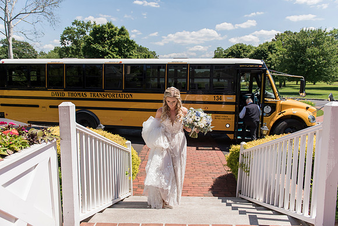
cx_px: 169
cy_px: 113
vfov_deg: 53.2
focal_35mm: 24
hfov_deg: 73.7
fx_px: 225
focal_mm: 24
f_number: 3.5
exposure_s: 1/2500
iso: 320
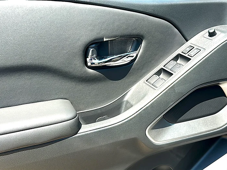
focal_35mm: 39
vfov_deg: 36.8
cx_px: 114
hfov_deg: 47.9
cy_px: 85
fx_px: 256
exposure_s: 1/735
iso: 80
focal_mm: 6.86
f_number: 1.78
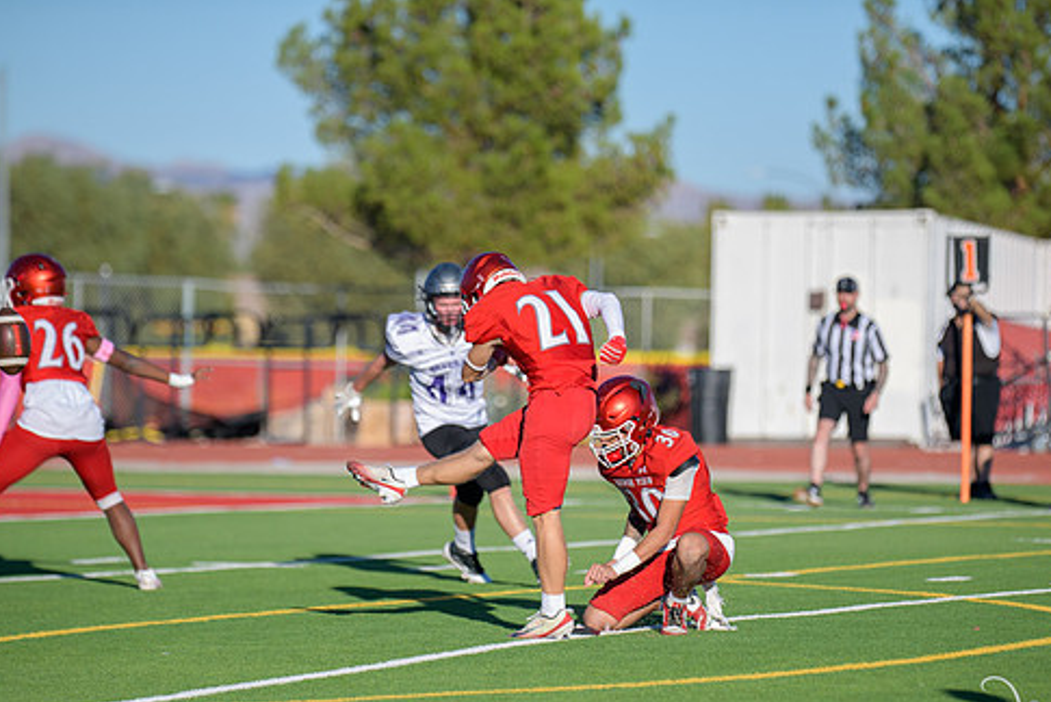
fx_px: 7682
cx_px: 585
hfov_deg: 7.8
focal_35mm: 263
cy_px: 417
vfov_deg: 5.2
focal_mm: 220
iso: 400
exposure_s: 1/6400
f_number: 2.8
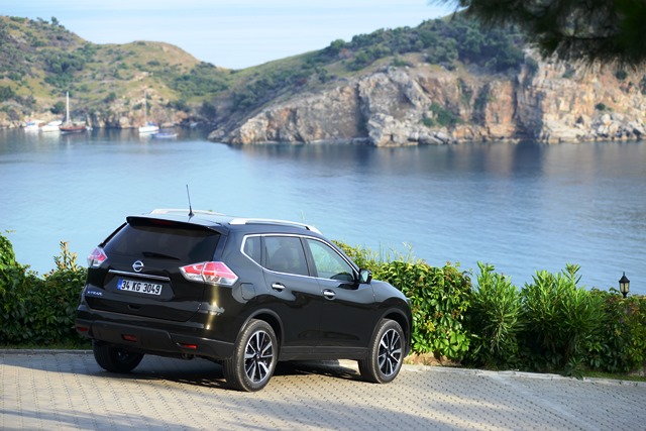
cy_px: 216
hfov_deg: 18.3
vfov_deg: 12.2
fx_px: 2010
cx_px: 323
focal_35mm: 112
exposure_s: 1/250
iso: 100
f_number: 4.5
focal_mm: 112
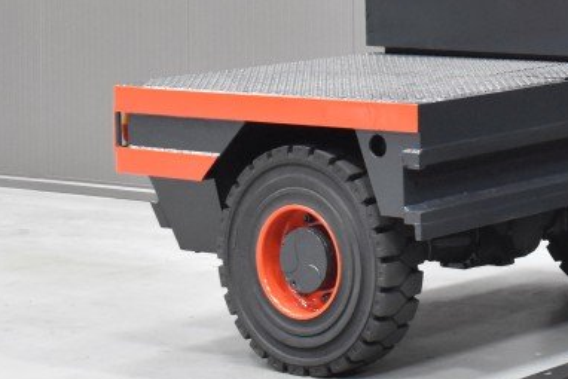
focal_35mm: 132
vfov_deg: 10.2
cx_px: 862
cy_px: -86
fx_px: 2083
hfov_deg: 14.4
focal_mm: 28
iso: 1600
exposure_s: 1/15
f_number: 7.1
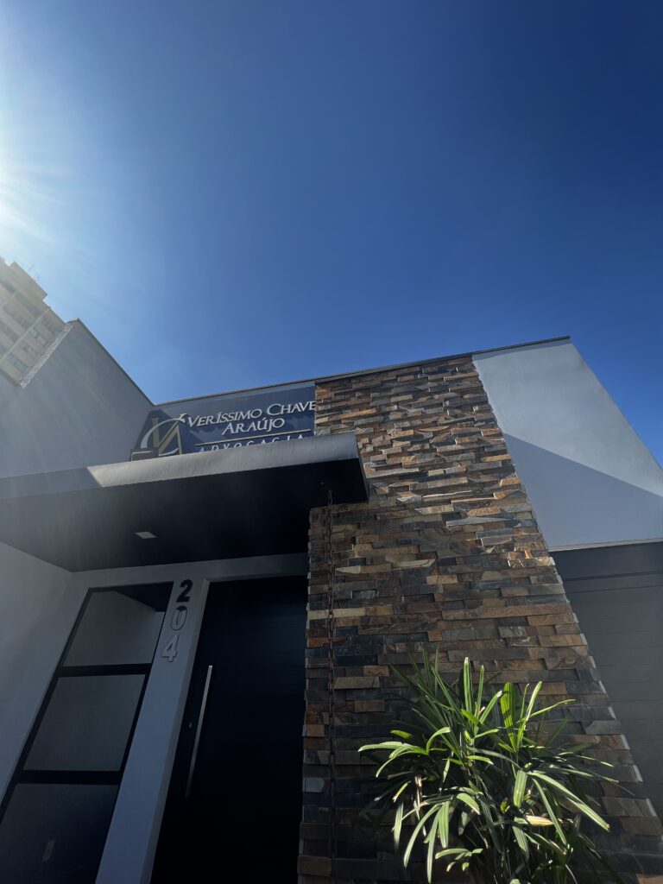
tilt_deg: +38.9
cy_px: 442
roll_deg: +0.1
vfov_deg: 106.2
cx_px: 332
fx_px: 332
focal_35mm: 13
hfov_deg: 89.9
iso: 32
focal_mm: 1.57
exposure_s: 1/803
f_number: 1.8
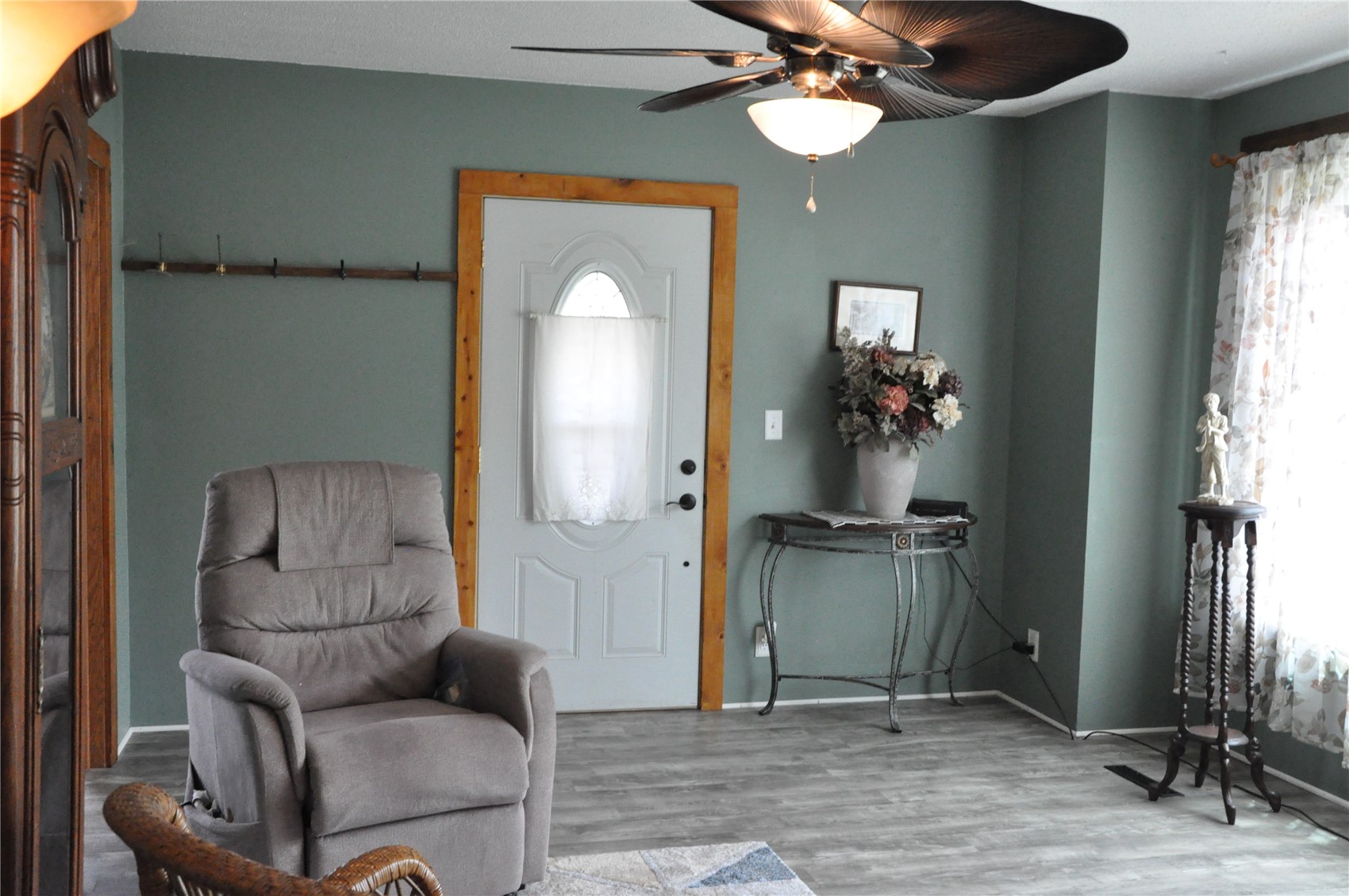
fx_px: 1347
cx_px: 674
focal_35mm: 36
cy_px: 448
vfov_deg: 36.8
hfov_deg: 53.2
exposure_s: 1/80
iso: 3200
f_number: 9
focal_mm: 24
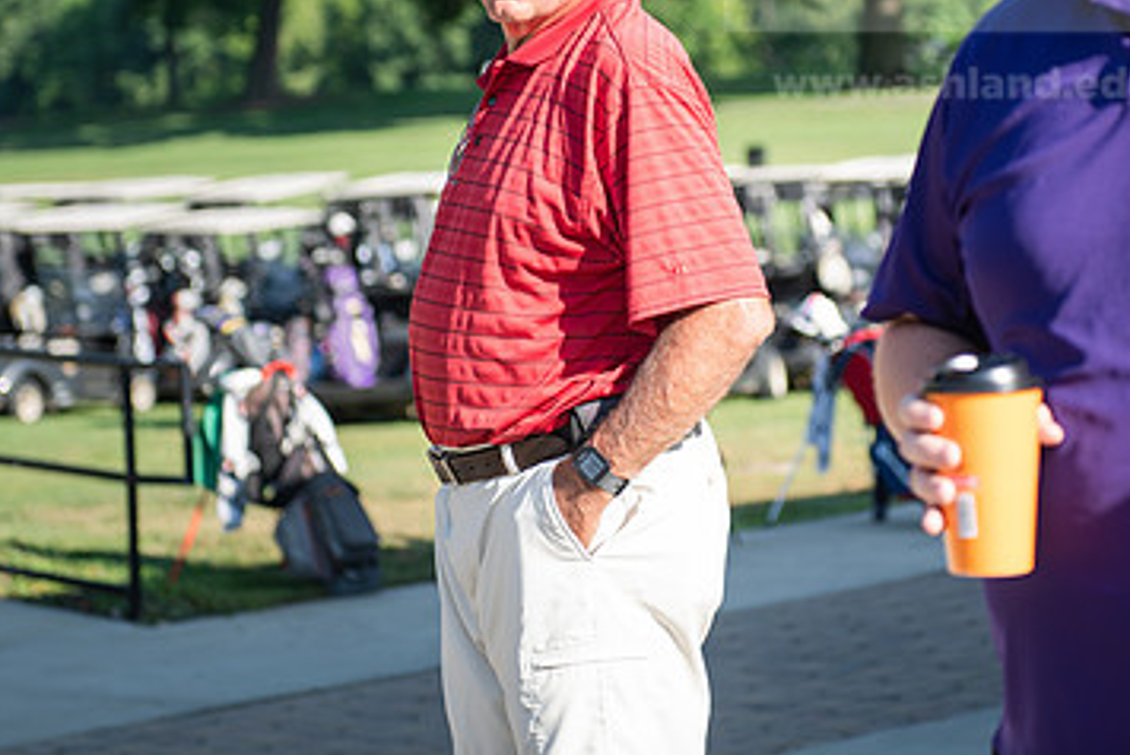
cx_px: 628
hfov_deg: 17.9
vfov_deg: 12.0
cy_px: 151
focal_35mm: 114
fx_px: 3581
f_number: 3.2
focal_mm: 70
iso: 64
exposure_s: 1/320
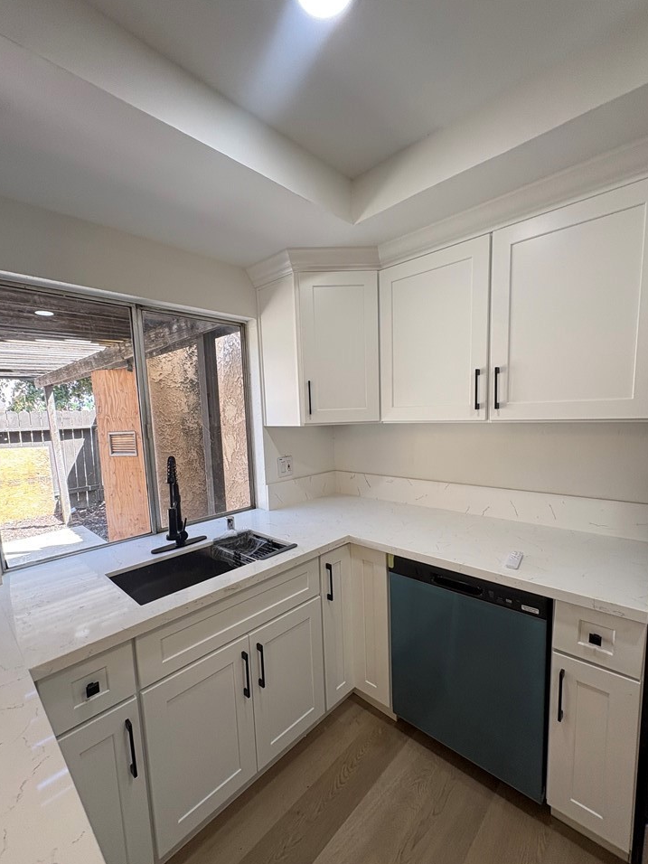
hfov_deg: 81.7
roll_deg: +0.5
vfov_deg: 98.1
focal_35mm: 15
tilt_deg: -6.0
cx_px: 321
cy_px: 457
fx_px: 374
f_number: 2.2
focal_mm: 2.22
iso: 64
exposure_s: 1/99
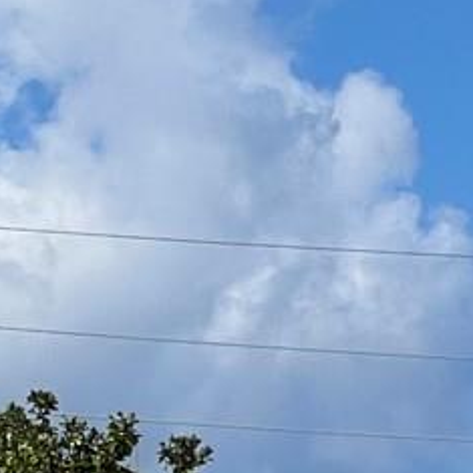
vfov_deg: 4.5
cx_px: 863
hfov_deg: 4.5
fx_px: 5952
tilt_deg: +3.7
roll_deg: +0.4
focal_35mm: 385
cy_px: 684
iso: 20
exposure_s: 1/1815
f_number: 2.2
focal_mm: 7.5
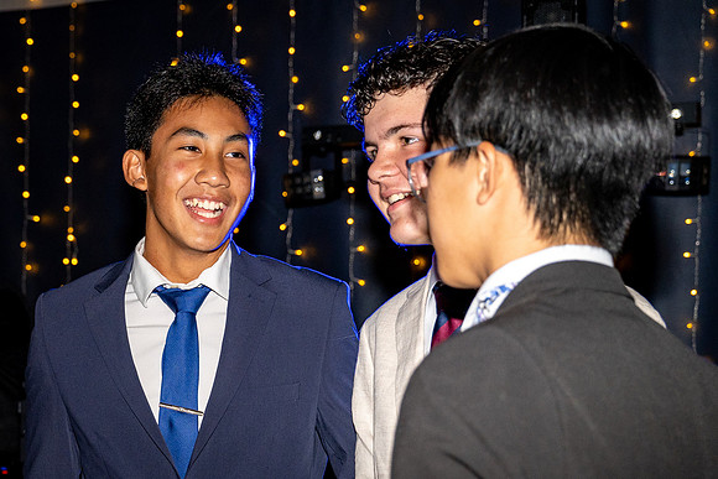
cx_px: 130
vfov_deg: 17.7
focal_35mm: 77
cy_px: 327
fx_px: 1535
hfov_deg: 25.8
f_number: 4
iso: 1250
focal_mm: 47
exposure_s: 1/100
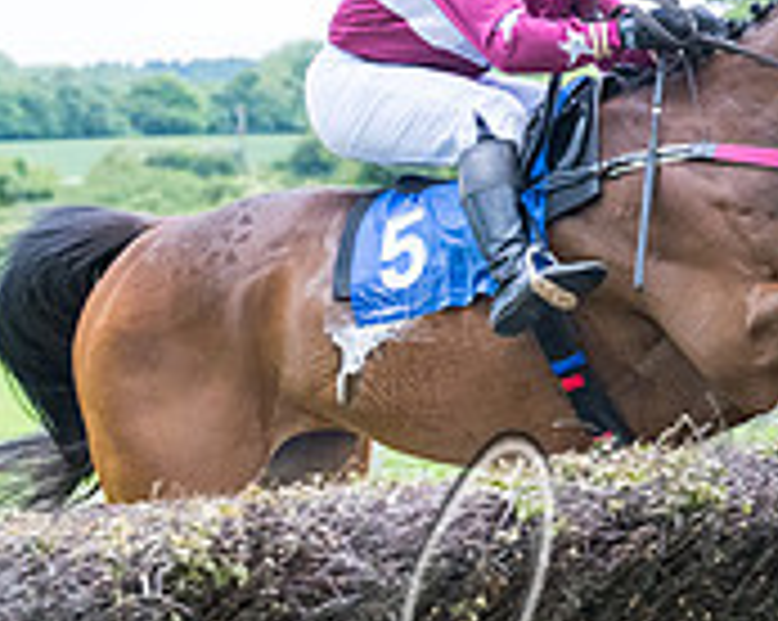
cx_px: 1193
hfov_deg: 7.4
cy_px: 321
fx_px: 5934
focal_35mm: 258
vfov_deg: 6.0
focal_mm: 70
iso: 2000
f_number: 4
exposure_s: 1/1600
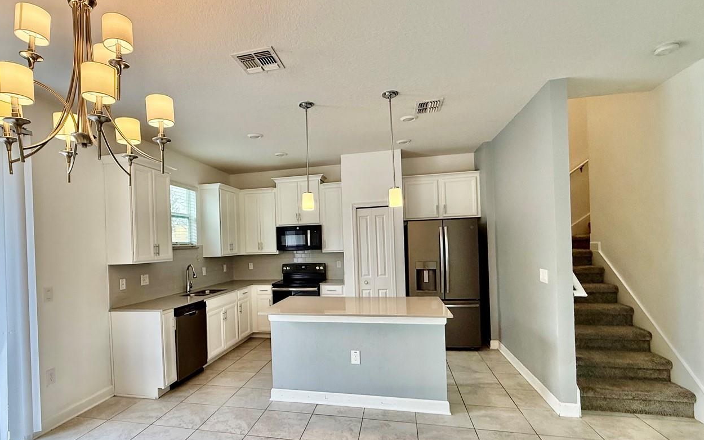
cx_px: 307
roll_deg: +1.5
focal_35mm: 19
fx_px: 365
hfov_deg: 87.5
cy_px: 244
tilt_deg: +0.9
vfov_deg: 62.1
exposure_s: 1/120
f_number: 2.2
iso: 160
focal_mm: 2.22
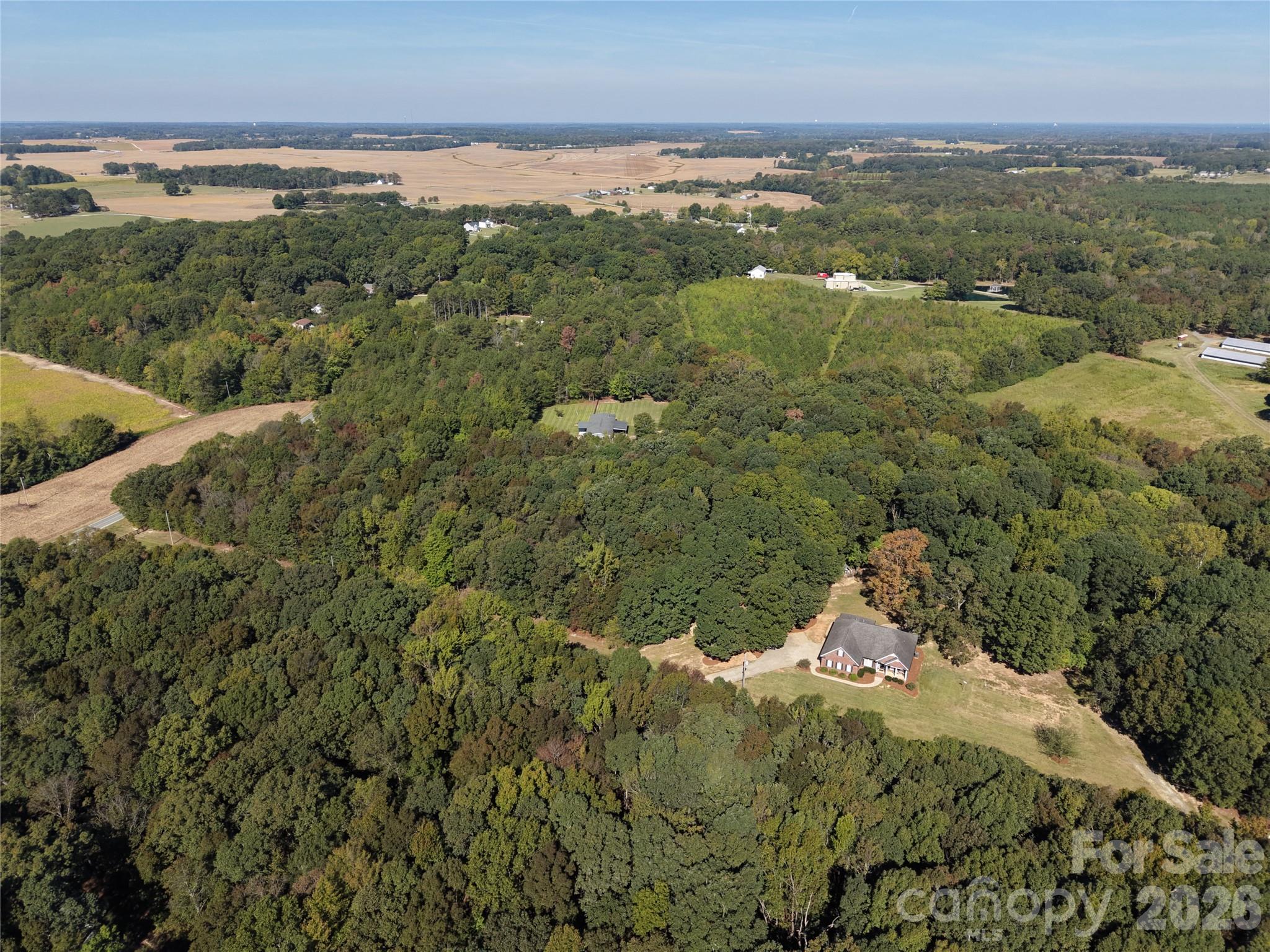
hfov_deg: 71.6
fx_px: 881
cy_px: 476
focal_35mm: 24
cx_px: 635
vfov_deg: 56.8
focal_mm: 8.67
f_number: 1.8
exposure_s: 1/4000
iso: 200
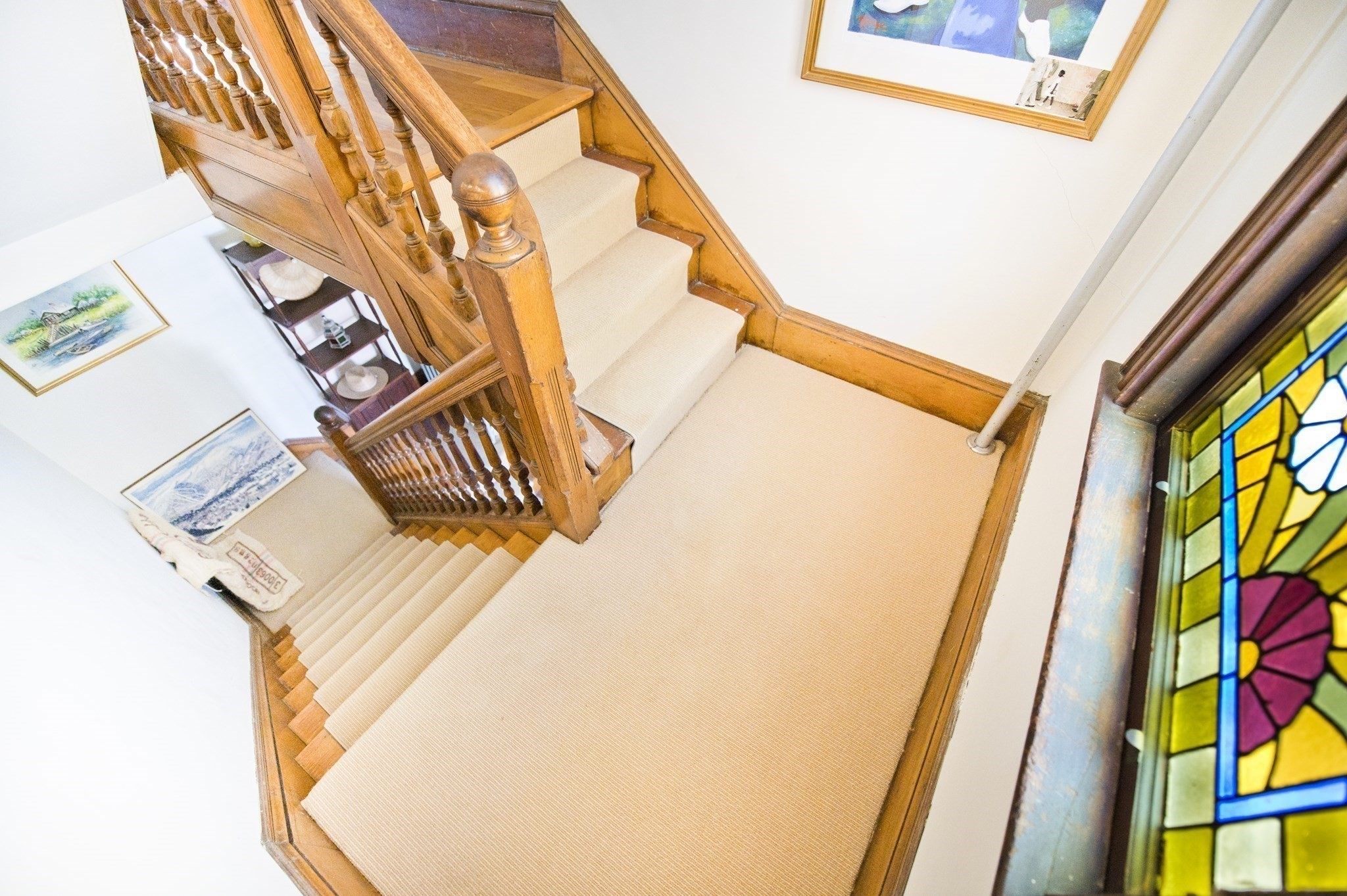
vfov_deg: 81.1
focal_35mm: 14
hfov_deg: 104.3
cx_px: 674
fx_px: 524
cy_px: 448
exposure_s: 1/125
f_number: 2.8
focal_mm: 14
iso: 2800
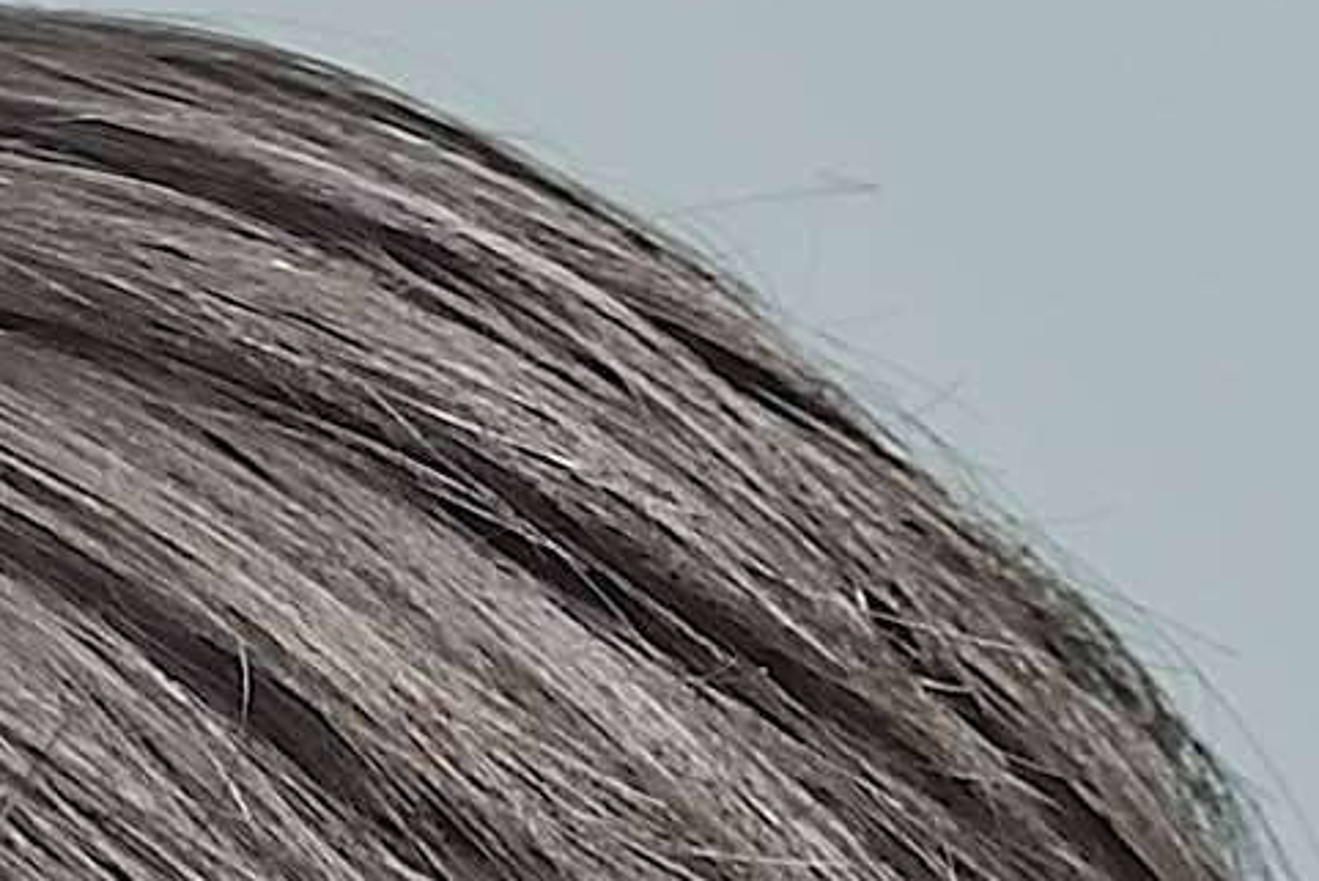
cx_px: -30
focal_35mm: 668
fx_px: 24481
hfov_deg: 3.1
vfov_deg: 2.0
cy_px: 5453
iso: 200
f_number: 4.5
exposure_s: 1/125
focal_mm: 50
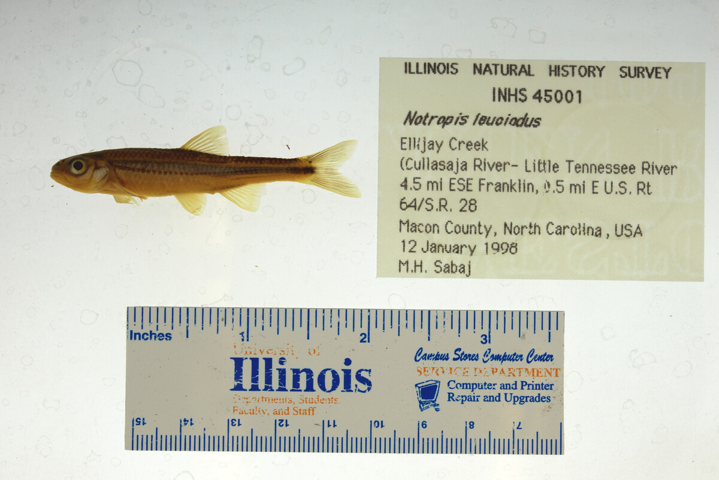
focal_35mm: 60
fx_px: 1199
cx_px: 360
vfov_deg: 22.6
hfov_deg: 33.4
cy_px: 240
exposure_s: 1/200
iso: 100
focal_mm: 60
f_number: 10
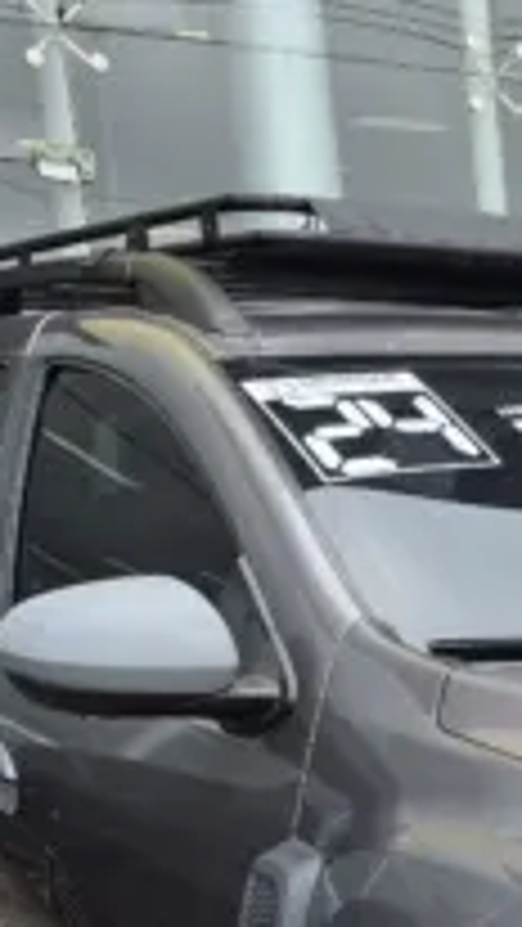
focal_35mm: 73
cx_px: 765
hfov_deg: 15.4
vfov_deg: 27.0
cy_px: 972
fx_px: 1795
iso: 25
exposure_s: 1/698
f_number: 1.8
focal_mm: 5.4
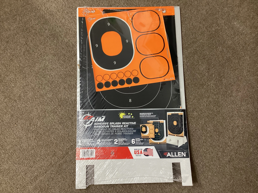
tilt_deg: -81.8
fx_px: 231
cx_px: 129
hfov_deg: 58.4
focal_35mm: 31
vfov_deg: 45.4
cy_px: 96
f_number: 2.4
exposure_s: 1/40
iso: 250
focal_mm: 3.3
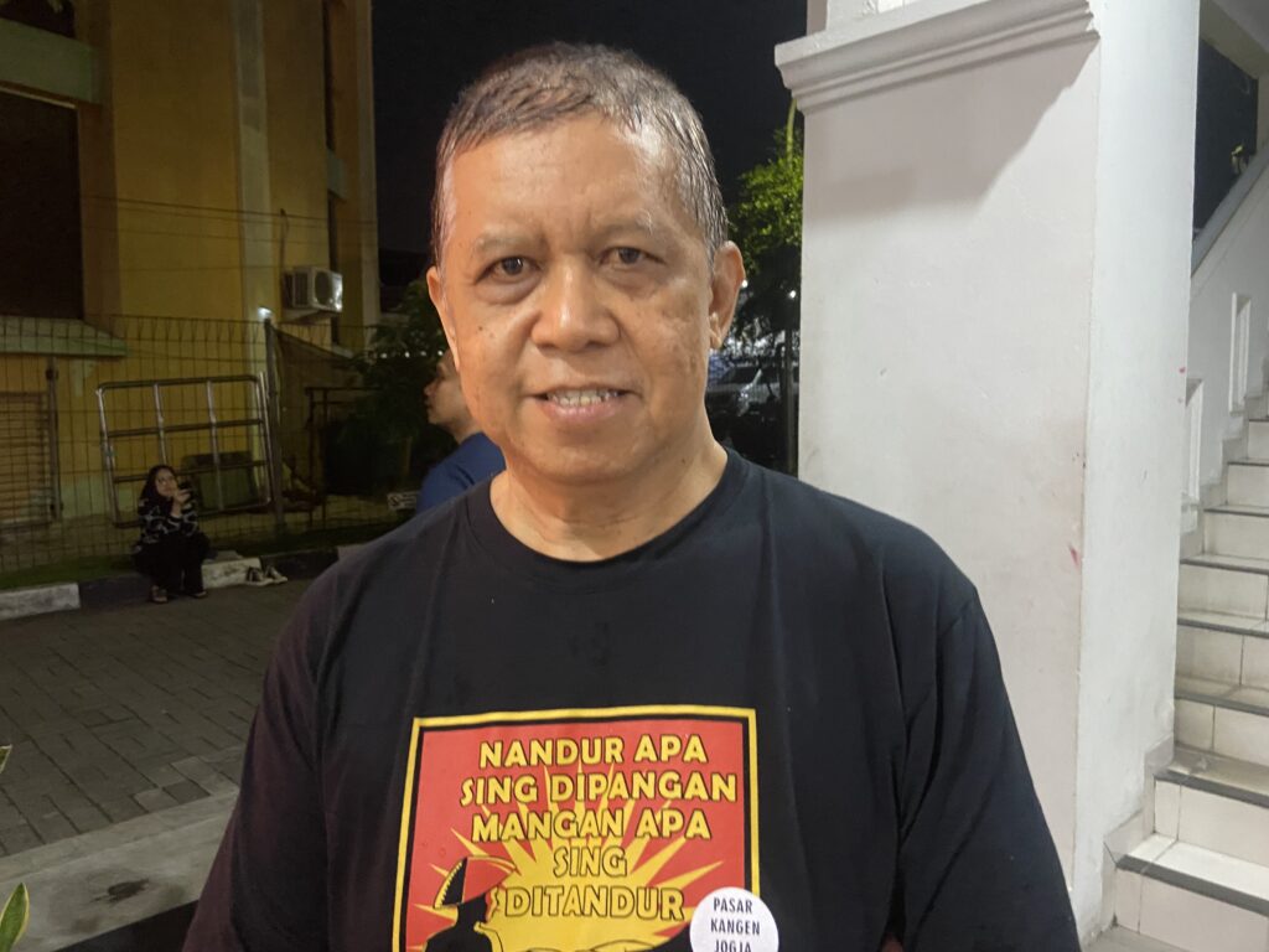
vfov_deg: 53.1
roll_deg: -0.7
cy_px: 476
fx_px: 953
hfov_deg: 67.3
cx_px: 634
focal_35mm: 26
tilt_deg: -6.6
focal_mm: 4.25
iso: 500
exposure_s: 1/25
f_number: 1.8
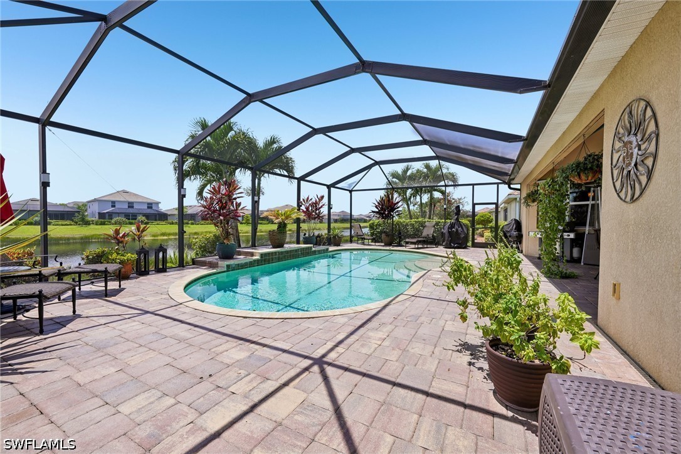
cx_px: 340
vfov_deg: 81.2
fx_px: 265
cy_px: 227
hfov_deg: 104.3
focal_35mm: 14
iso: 50
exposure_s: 1/125
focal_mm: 14
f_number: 8
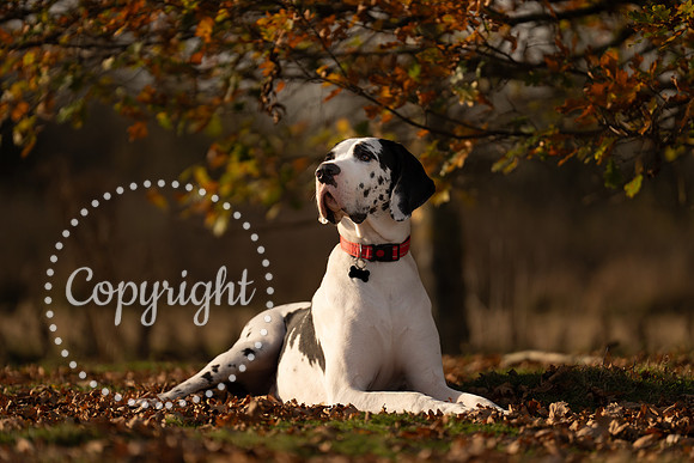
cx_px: 347
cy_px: 232
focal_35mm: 200
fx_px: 3856
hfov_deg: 10.3
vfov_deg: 6.9
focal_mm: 200
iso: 200
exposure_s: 1/3200
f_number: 2.8
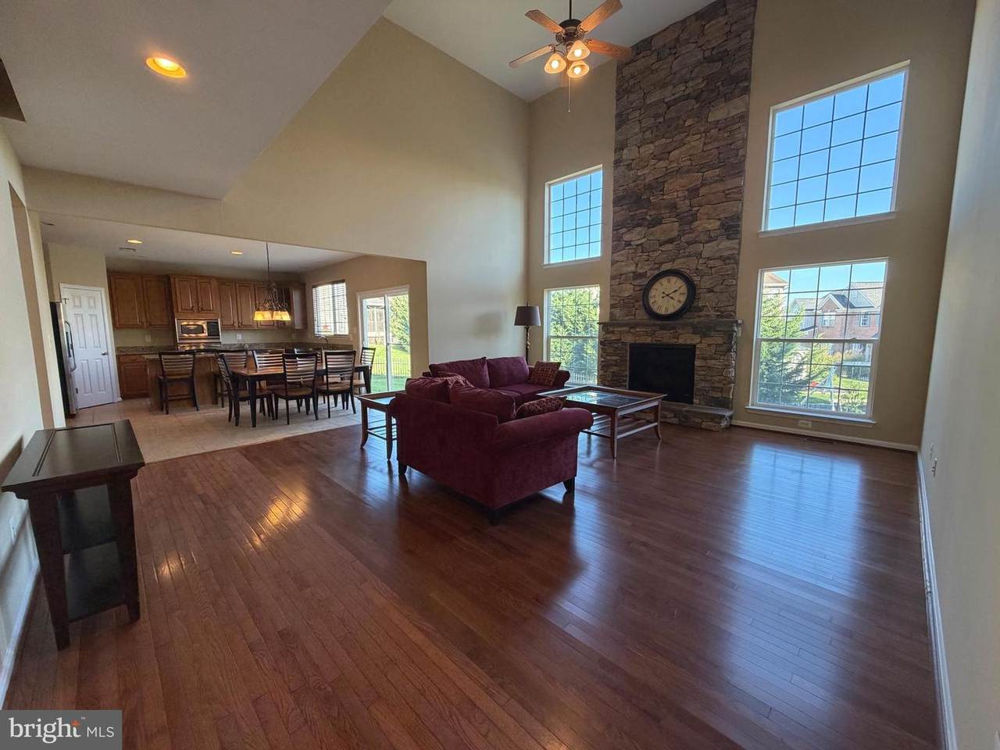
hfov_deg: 102.1
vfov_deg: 85.7
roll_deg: +0.4
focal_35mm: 14
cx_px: 500
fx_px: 404
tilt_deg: -7.1
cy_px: 375
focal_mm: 2.22
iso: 250
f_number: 2.2
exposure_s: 1/120
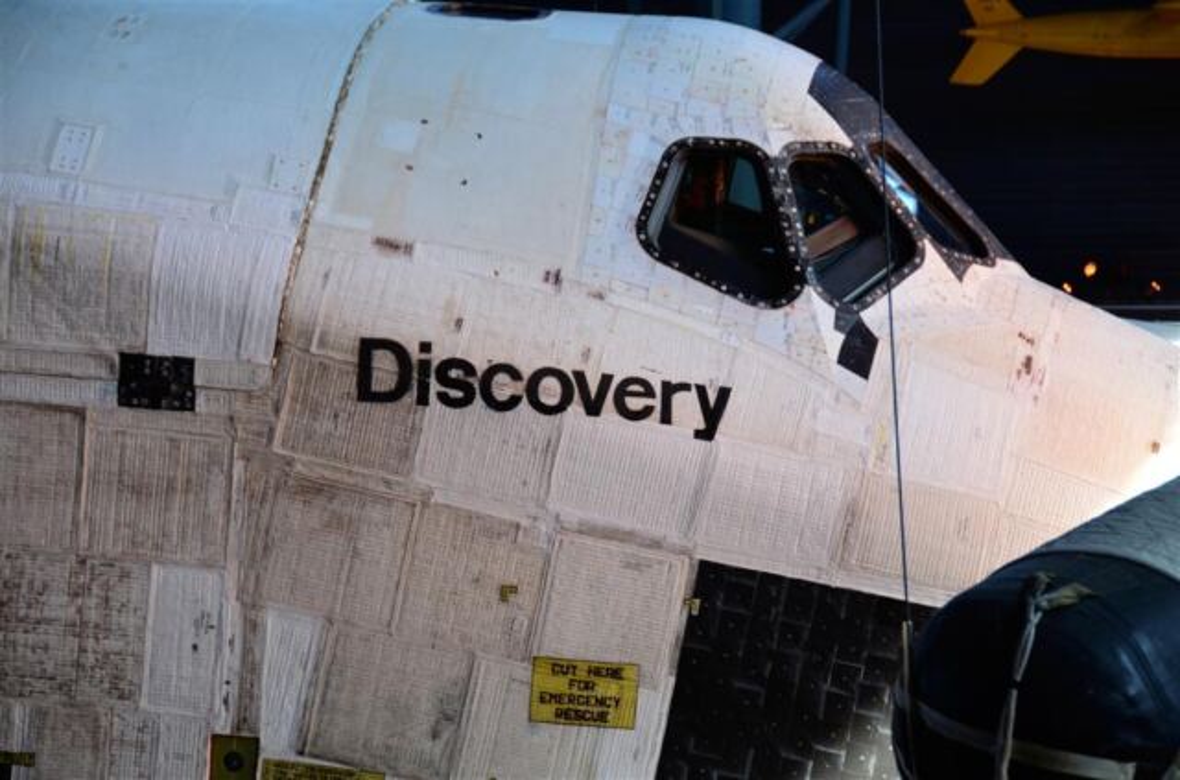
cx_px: 590
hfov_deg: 16.7
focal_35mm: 123
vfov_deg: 11.1
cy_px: 390
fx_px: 4021
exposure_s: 1/60
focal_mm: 82
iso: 400
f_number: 5
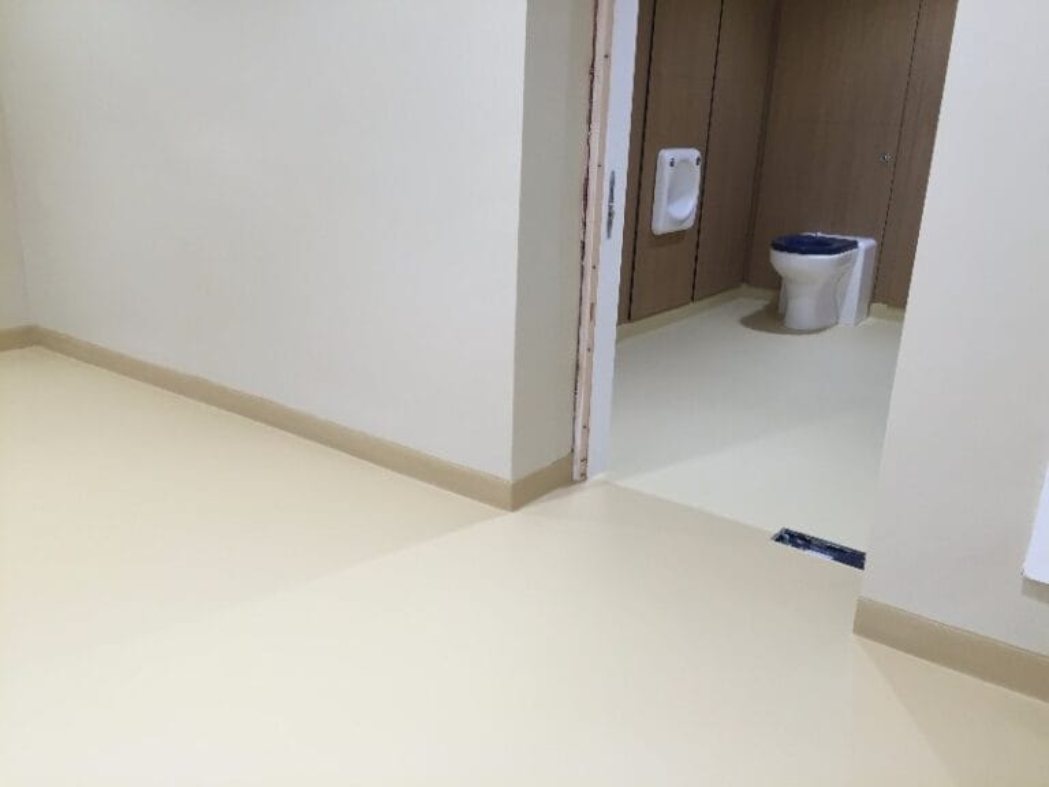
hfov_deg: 61.7
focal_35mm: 29
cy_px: 394
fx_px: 879
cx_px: 524
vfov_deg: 48.2
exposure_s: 1/33
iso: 40
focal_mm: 4.15
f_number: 2.2
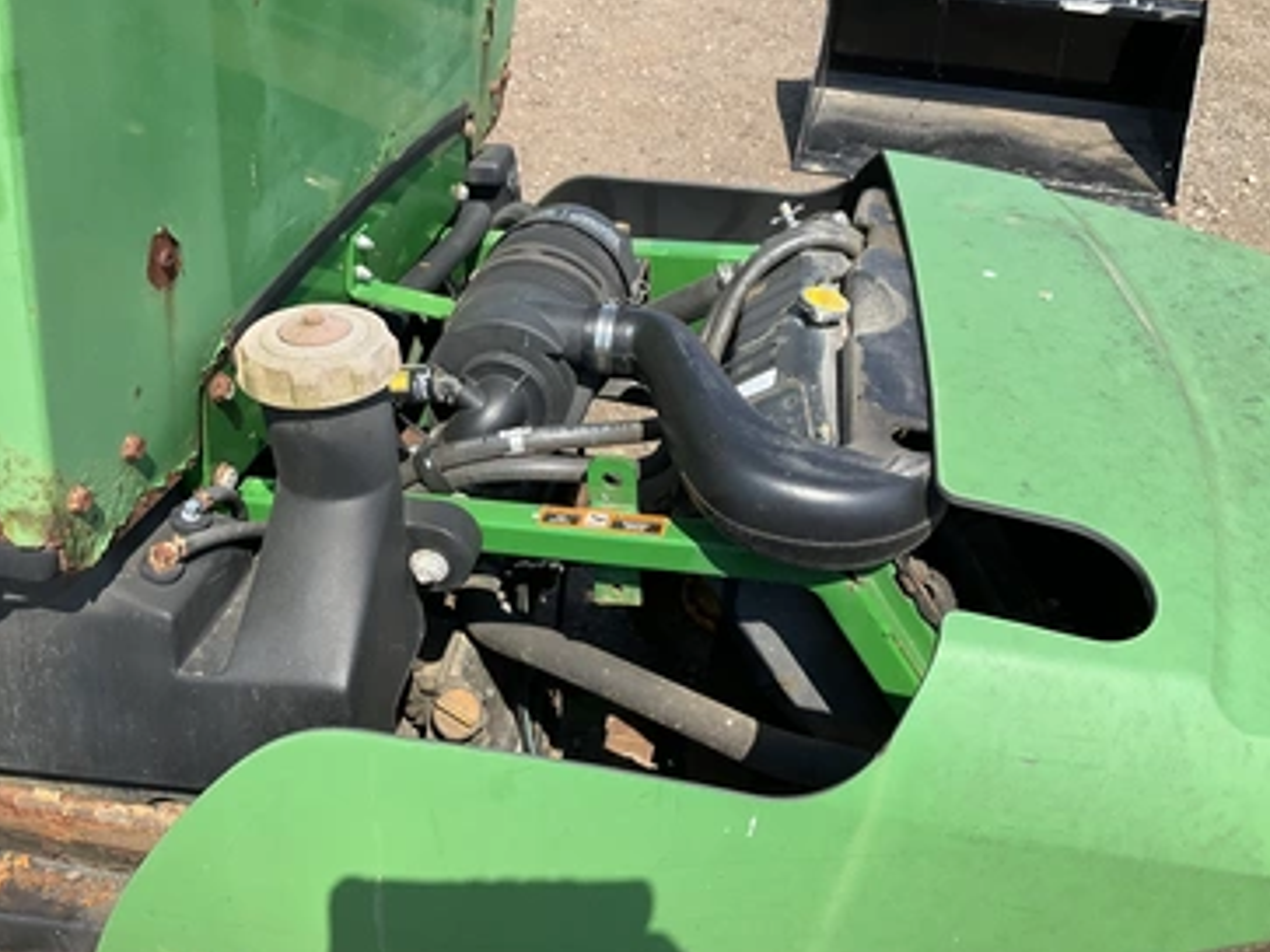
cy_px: 466
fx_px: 1174
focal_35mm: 32
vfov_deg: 44.1
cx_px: 602
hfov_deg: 56.8
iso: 25
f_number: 1.8
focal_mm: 3
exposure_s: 1/978
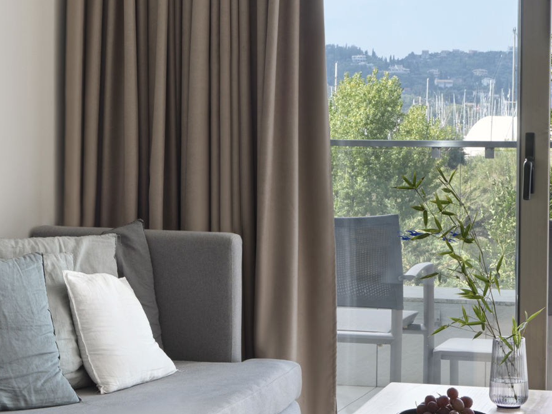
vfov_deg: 14.3
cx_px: 199
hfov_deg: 19.0
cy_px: 144
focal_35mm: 103
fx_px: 1642
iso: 200
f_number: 11
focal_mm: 28
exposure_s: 1/4
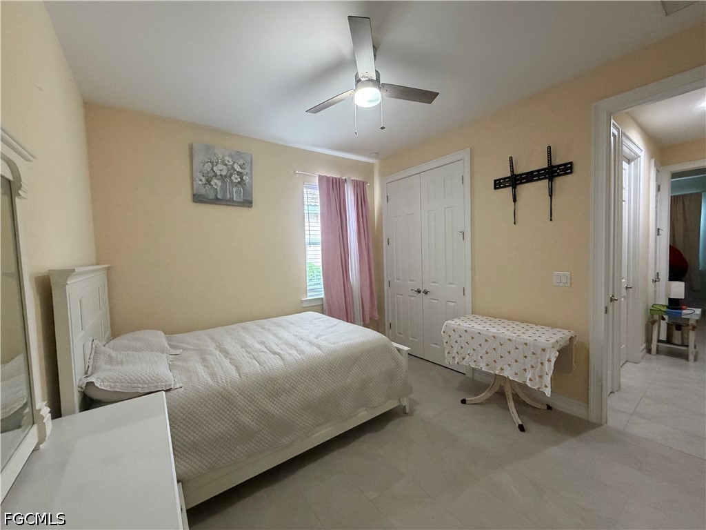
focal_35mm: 14
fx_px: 286
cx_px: 353
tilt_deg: -2.8
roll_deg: +2.4
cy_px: 265
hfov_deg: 102.1
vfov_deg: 85.7
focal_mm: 2.22
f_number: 2.2
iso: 400
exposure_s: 1/60
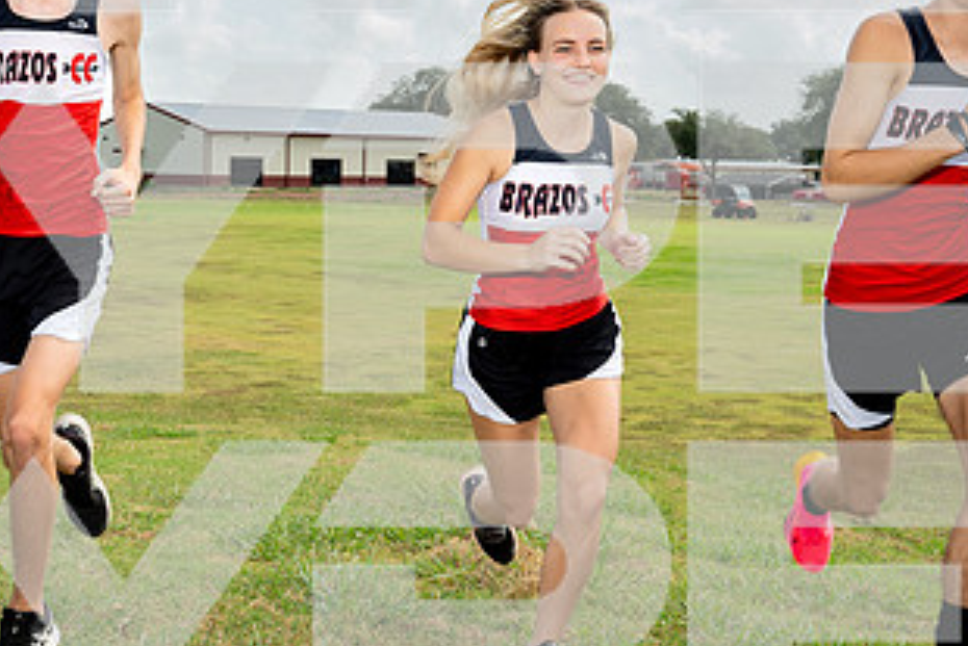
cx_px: 262
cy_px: 174
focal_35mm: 57
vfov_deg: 23.6
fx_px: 1533
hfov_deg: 34.4
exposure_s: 1/250
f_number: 5.6
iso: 100
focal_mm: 25
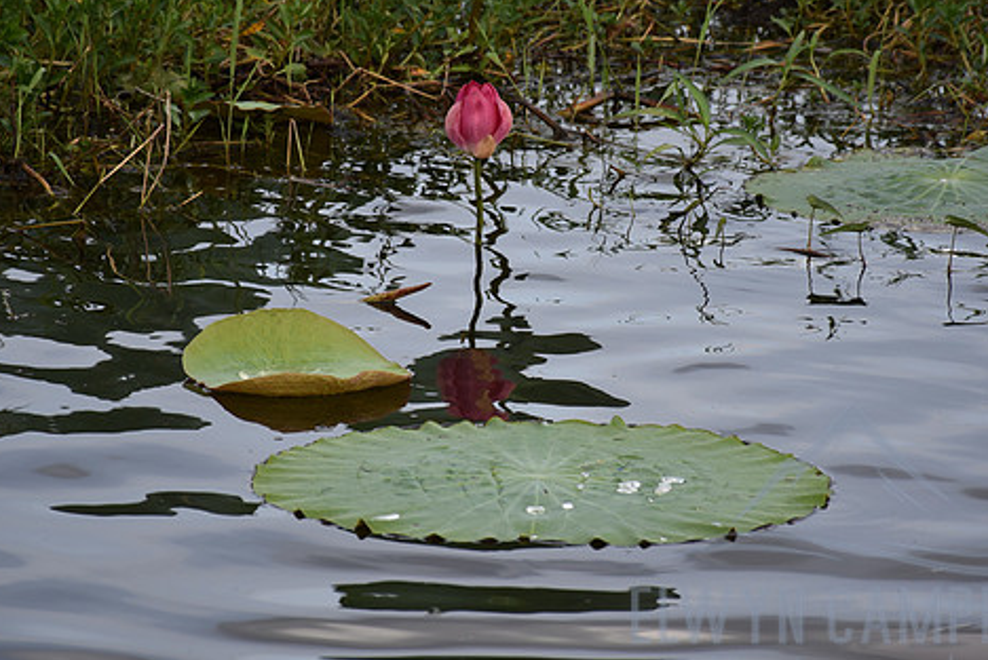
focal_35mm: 260
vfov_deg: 5.3
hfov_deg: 7.9
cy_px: 277
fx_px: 7142
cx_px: 479
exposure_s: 1/500
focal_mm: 140
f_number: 5.6
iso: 200
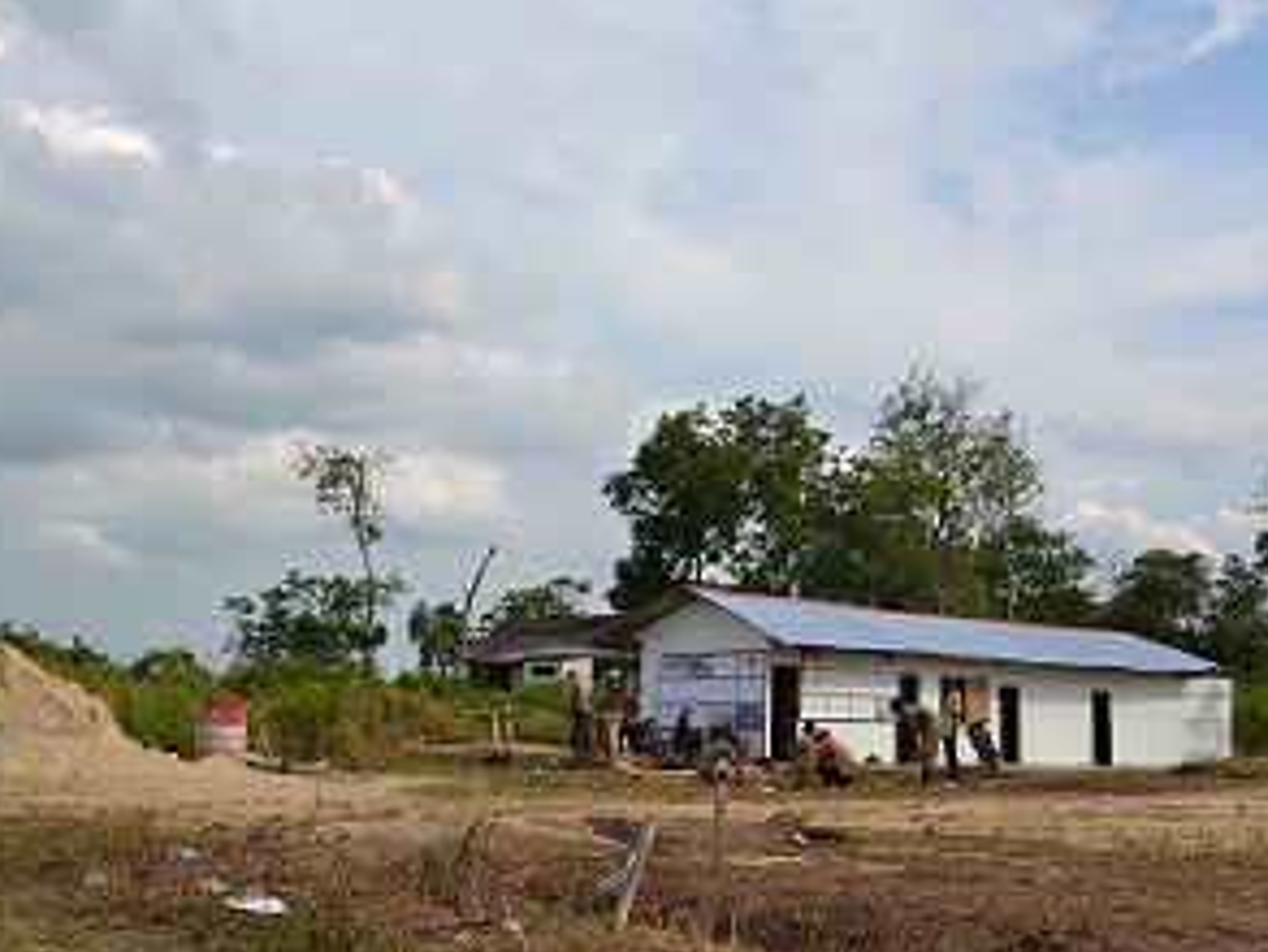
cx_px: 690
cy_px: 385
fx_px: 1832
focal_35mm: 50
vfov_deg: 29.1
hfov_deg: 38.1
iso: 100
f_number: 8
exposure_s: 1/250
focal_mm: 22
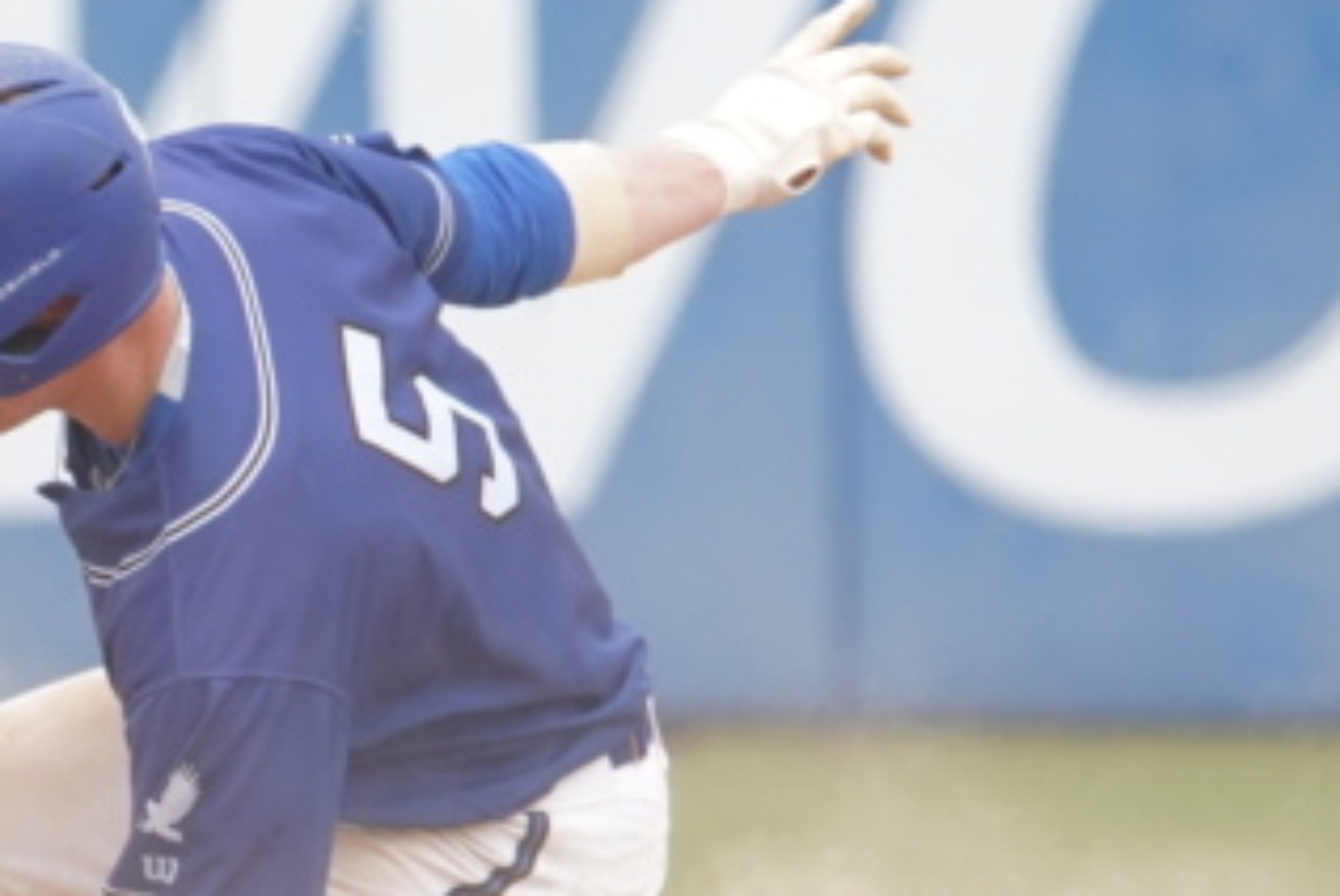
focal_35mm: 1574
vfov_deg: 0.9
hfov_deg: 1.3
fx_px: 58640
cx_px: -748
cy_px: 554
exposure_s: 1/800
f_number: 5.6
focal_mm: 309
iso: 800
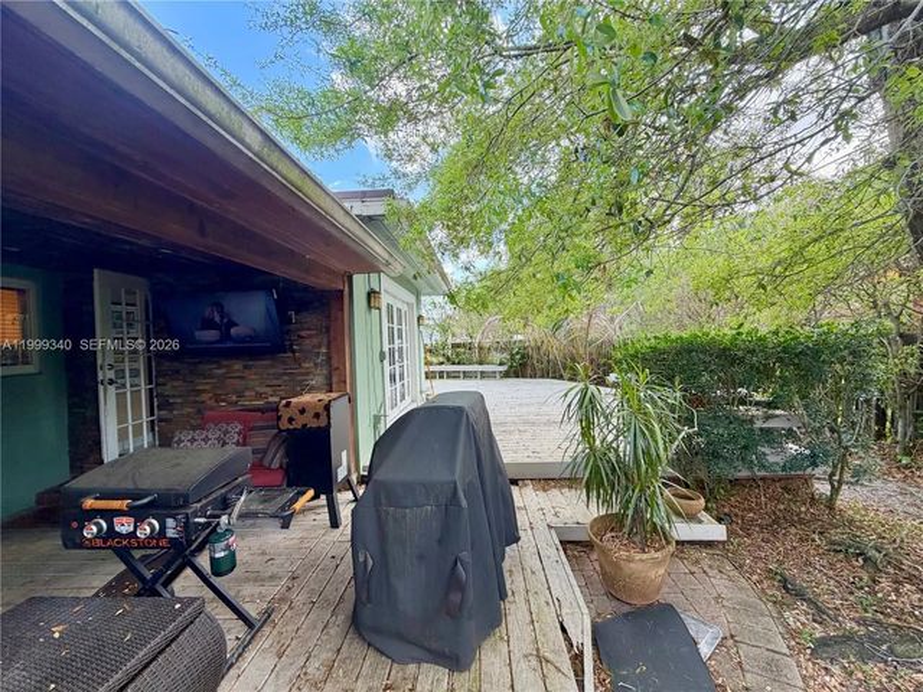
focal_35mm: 14
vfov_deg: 85.7
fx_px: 373
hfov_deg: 102.1
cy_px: 346
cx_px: 462
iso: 100
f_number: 2.2
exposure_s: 1/121
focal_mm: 2.22
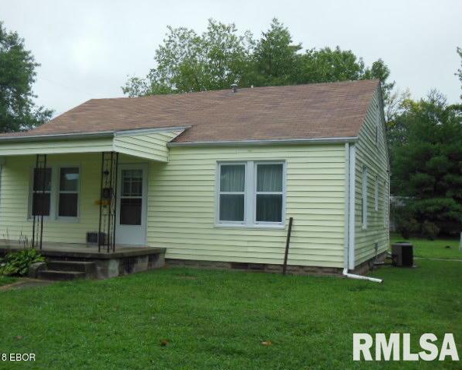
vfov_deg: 36.5
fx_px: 561
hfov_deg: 44.8
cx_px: 222
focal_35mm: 41
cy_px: 186
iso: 125
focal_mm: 6.9
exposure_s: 1/125
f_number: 4.1
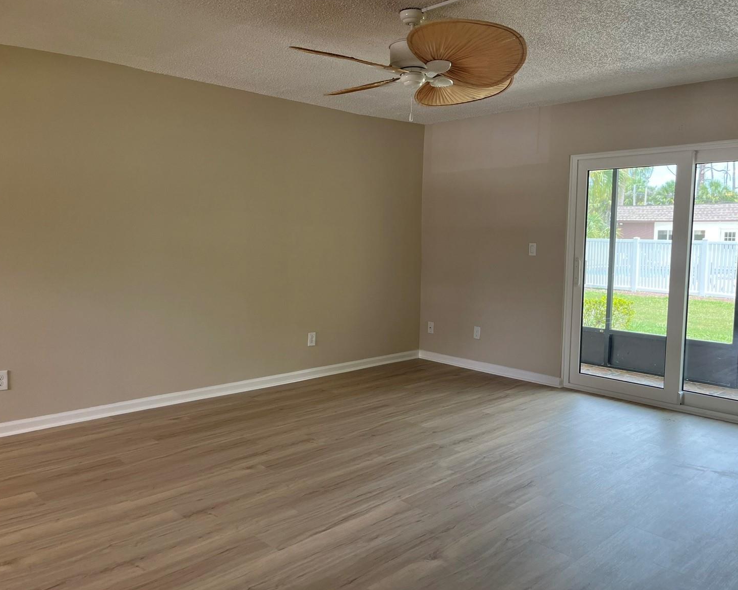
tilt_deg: -6.3
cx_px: 392
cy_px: 289
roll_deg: -1.0
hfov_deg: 62.2
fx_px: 612
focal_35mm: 28
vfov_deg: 51.5
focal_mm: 5.1
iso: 64
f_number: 1.6
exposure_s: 1/120
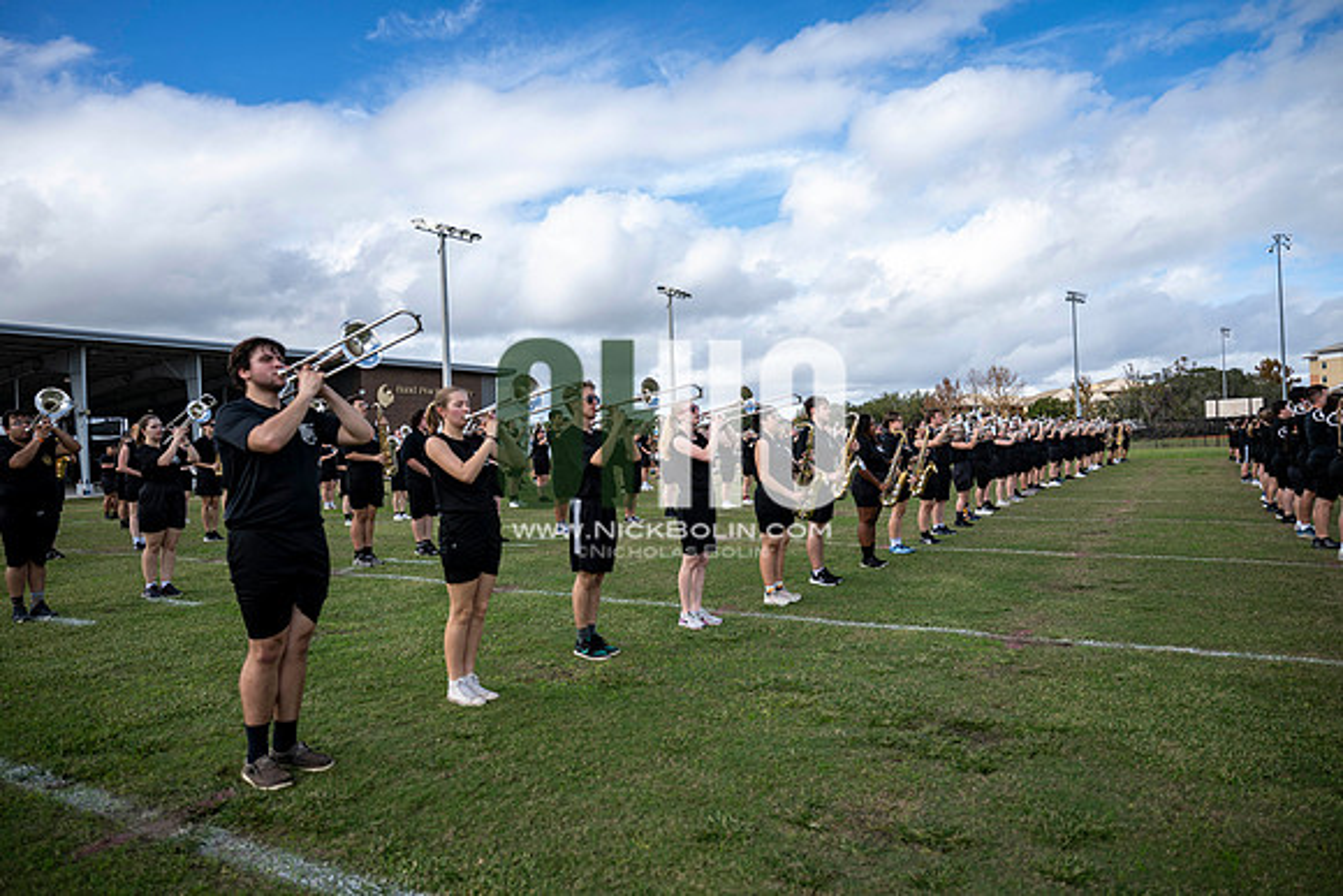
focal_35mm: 24
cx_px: 672
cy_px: 448
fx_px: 896
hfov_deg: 73.7
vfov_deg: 53.2
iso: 125
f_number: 2.8
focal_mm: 24
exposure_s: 1/1250
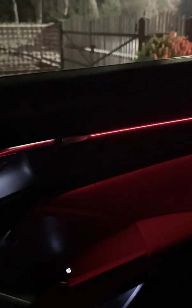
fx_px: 285
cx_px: 112
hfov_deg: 37.2
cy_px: 154
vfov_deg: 56.7
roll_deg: +0.2
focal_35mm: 34
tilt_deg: -22.3
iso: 12500
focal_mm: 6.76
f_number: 1.78
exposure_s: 1/15
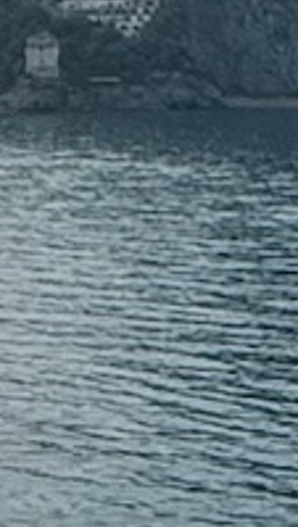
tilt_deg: -3.7
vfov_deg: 13.7
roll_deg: -1.2
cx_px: -306
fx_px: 2184
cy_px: 95
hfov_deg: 7.5
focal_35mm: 156
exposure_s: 1/2415
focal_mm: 2.22
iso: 50
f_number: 2.2
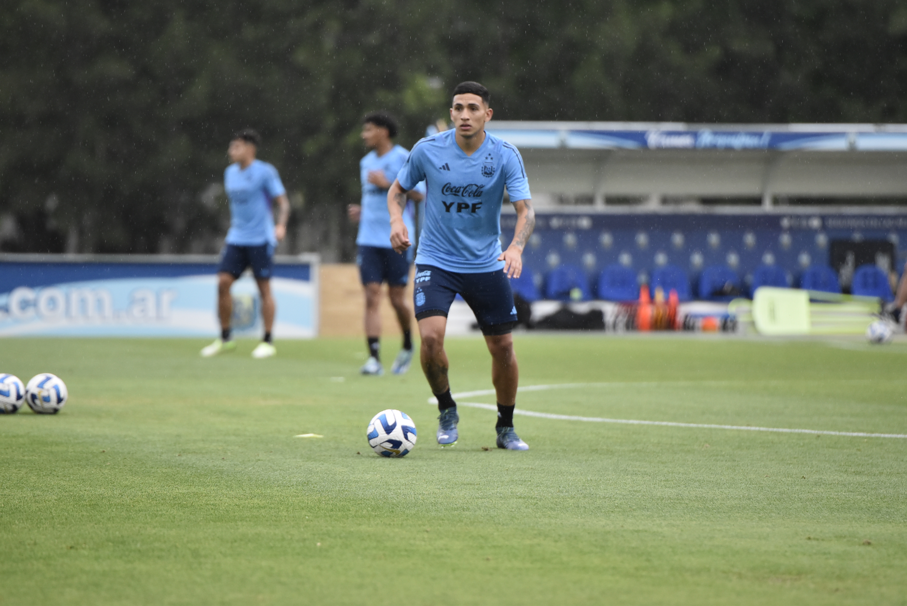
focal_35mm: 300
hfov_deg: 6.9
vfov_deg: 4.6
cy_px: 303
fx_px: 7564
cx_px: 454
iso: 1250
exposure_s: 1/500
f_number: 2.8
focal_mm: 200
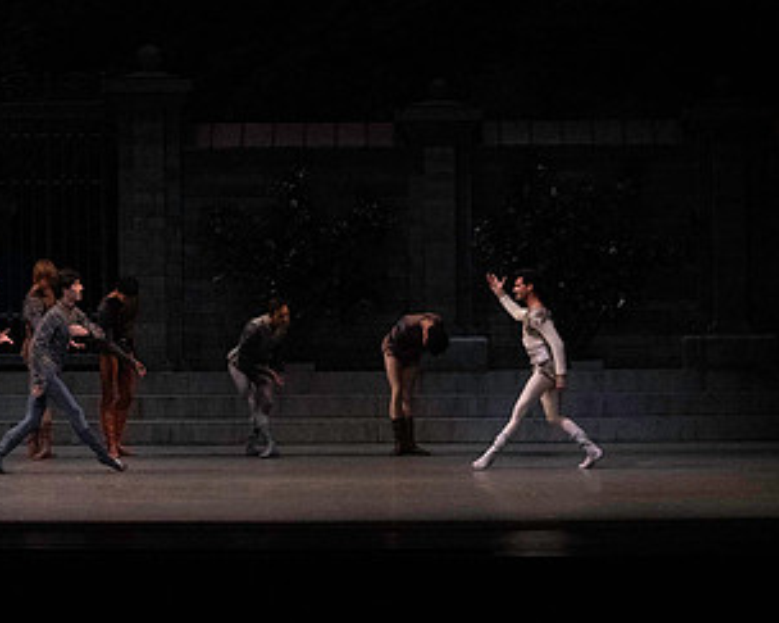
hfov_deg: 14.8
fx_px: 2973
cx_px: 69
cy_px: 199
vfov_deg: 11.9
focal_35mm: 129
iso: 16000
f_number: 13
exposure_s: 1/400
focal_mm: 72
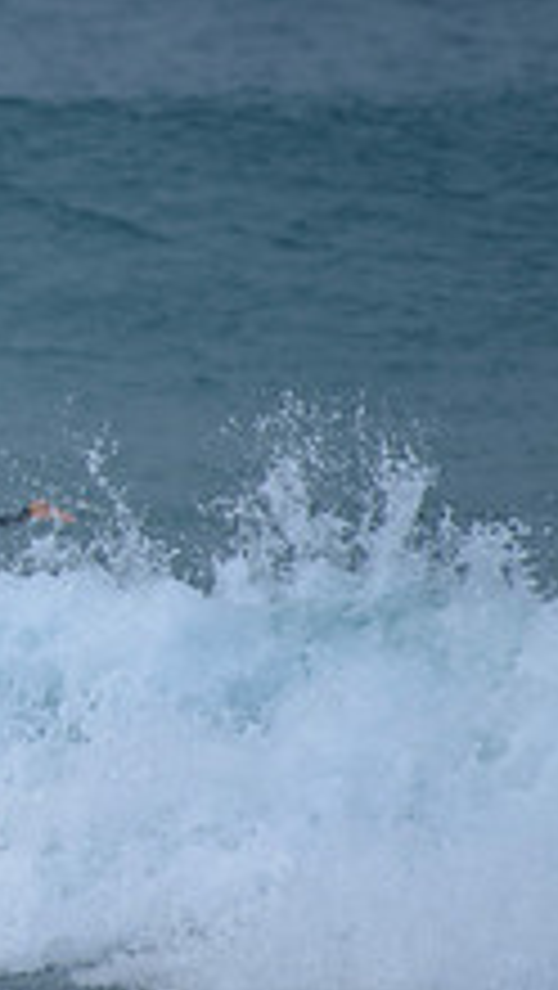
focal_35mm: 1402
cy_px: 425
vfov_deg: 1.5
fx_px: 36822
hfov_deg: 0.9
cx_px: -549
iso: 180
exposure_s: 1/800
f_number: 5.6
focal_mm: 500
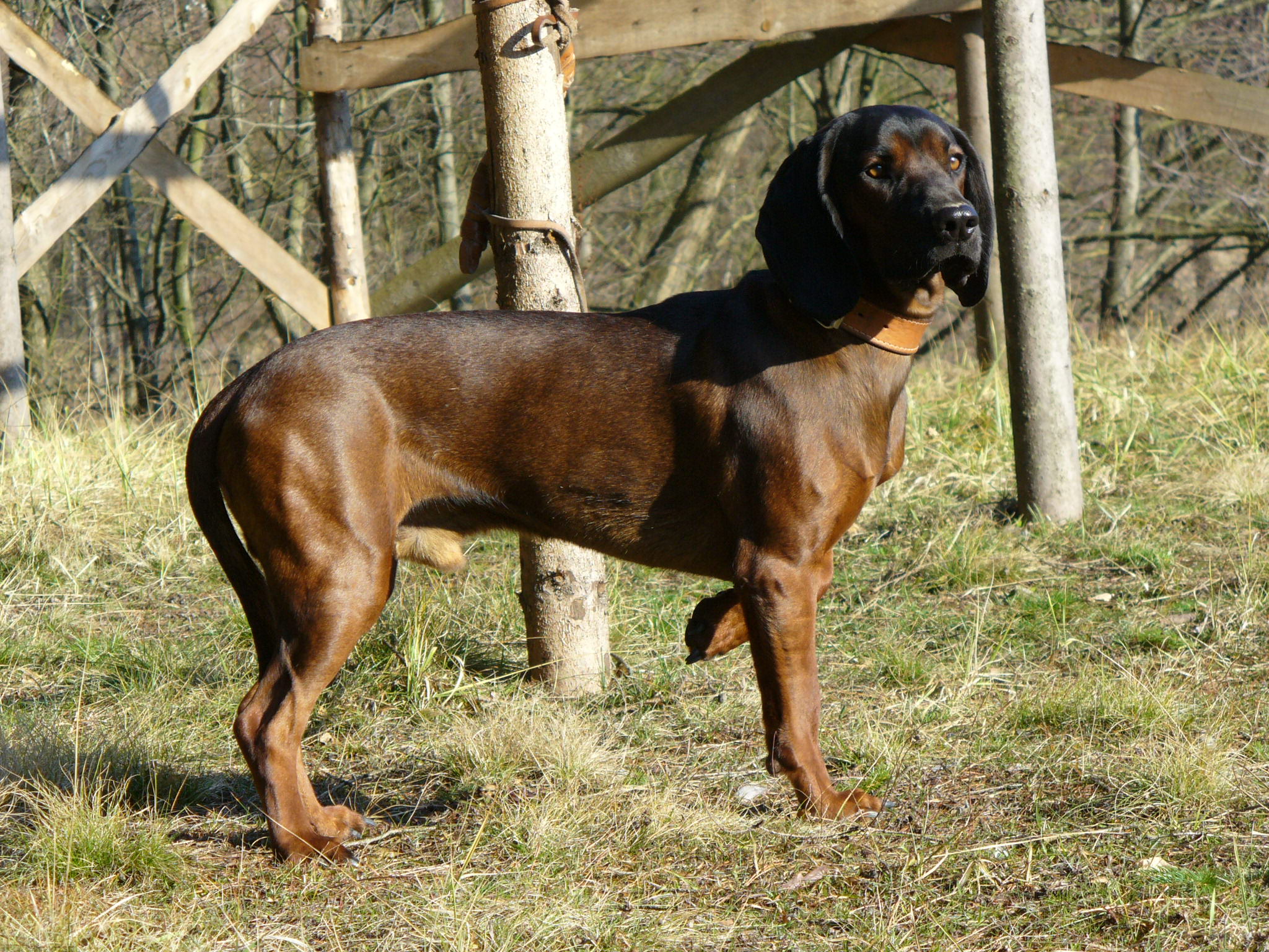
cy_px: 476
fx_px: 5756
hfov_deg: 12.6
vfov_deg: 9.5
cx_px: 634
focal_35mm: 157
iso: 80
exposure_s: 1/320
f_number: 4
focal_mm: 25.9
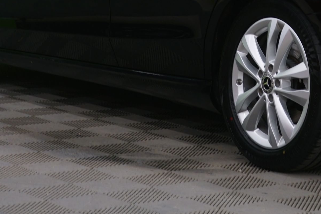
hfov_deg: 12.8
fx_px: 1409
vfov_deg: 8.5
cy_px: -87
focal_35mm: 158
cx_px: 321
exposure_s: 1/8
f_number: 5
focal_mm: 48
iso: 400
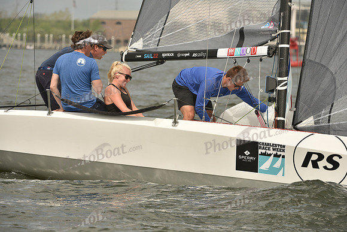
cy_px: 116
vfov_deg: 4.6
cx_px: 174
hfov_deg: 6.9
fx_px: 2892
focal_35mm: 300
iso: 320
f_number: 9
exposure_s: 1/1250
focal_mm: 300
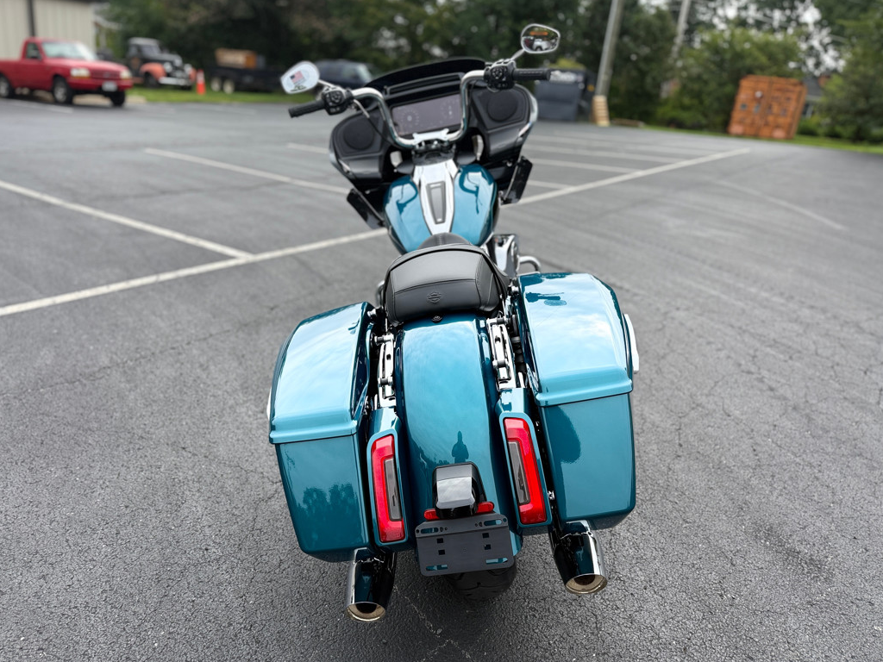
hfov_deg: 69.4
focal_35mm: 25
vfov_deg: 54.9
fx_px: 638
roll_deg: -7.1
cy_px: 334
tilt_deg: -21.1
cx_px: 424
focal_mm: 6.76
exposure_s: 1/1901
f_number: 1.78
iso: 80
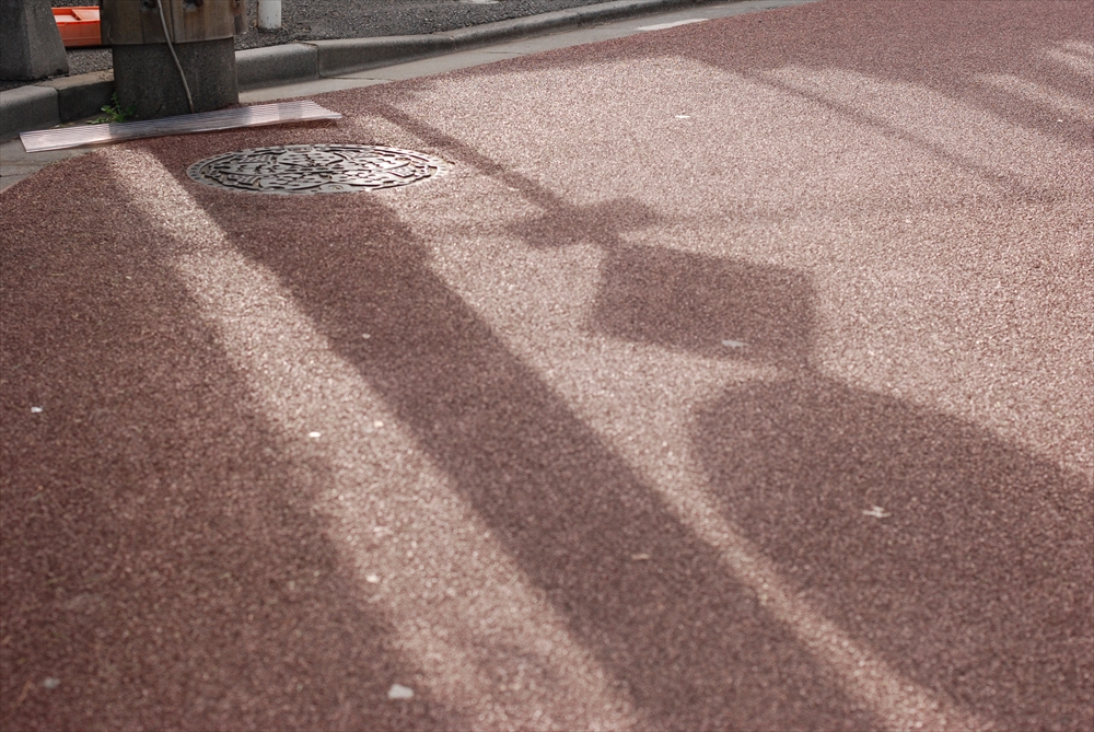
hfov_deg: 27.0
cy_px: 366
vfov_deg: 18.2
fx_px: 2281
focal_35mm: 75
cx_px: 547
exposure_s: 1/640
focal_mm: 50
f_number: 5.6
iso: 400
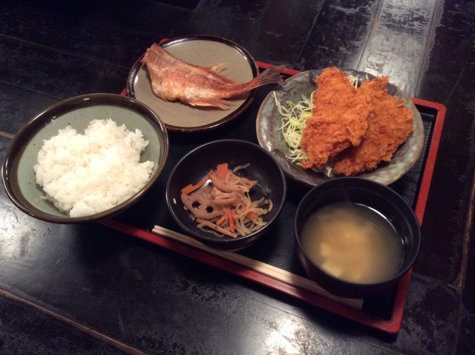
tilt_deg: -55.7
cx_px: 238
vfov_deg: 44.1
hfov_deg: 56.9
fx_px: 438
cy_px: 178
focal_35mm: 32
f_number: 2.4
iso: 320
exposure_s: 1/24
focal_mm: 3.3
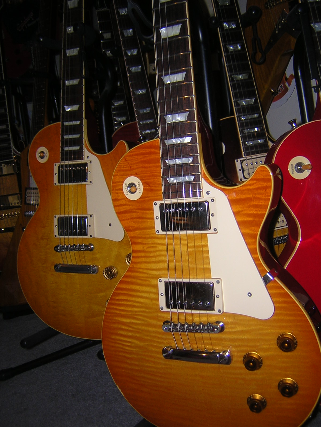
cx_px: 160
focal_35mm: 36
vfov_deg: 51.4
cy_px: 214
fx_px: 445
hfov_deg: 39.7
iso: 100
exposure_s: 1/60.1
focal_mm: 4.7
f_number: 2.6
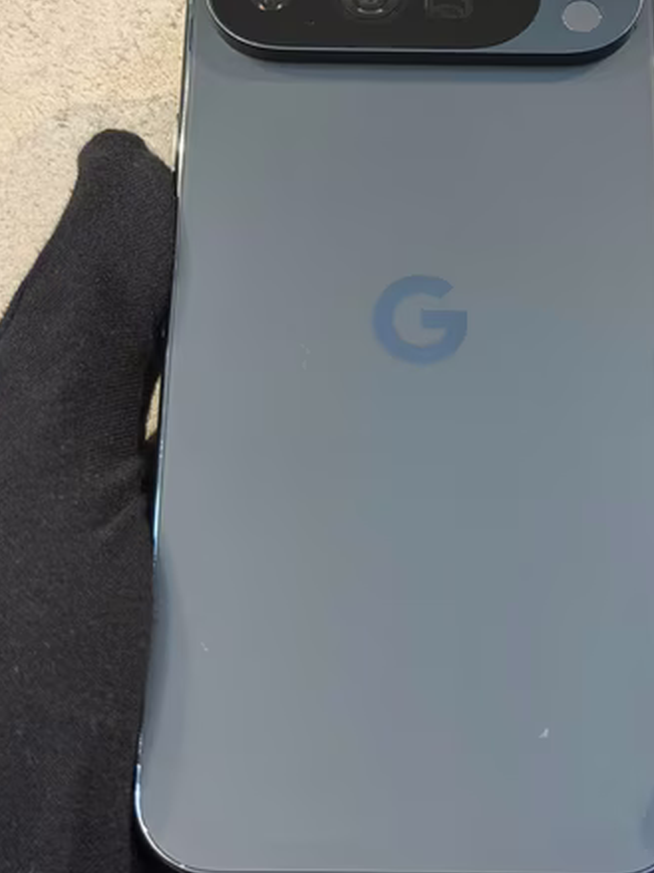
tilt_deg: +10.5
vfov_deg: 27.8
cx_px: 423
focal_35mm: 70
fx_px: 1764
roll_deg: -2.1
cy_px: 372
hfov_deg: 20.9
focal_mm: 6.76
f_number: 1.78
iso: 250
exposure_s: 1/50
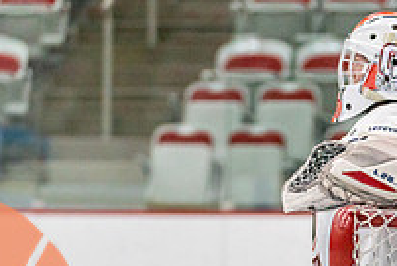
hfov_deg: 5.3
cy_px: 325
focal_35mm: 391
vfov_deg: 3.5
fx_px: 4315
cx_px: 388
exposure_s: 1/1250
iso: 3200
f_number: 2.8
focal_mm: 128
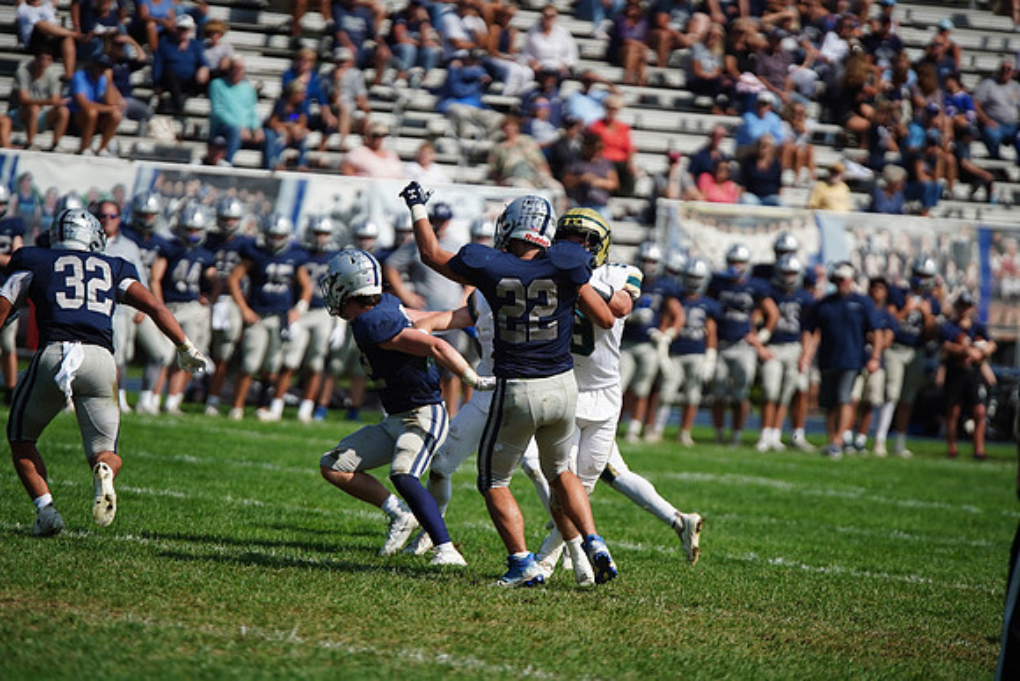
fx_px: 7765
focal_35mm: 274
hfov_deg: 7.5
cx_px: 510
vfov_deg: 5.0
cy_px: 340
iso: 400
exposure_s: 1/6400
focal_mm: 274
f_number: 2.8
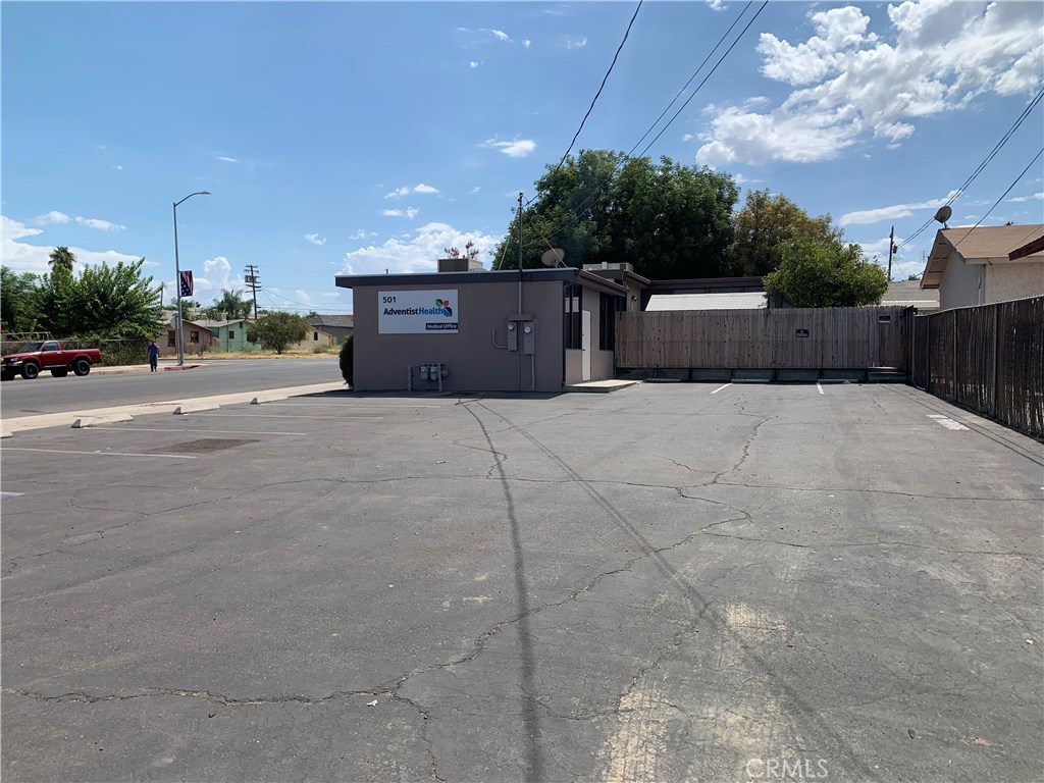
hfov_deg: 67.3
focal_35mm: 26
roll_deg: -1.0
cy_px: 392
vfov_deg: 53.1
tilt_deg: -0.4
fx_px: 784
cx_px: 522
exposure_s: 1/3086
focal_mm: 4.25
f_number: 1.8
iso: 25
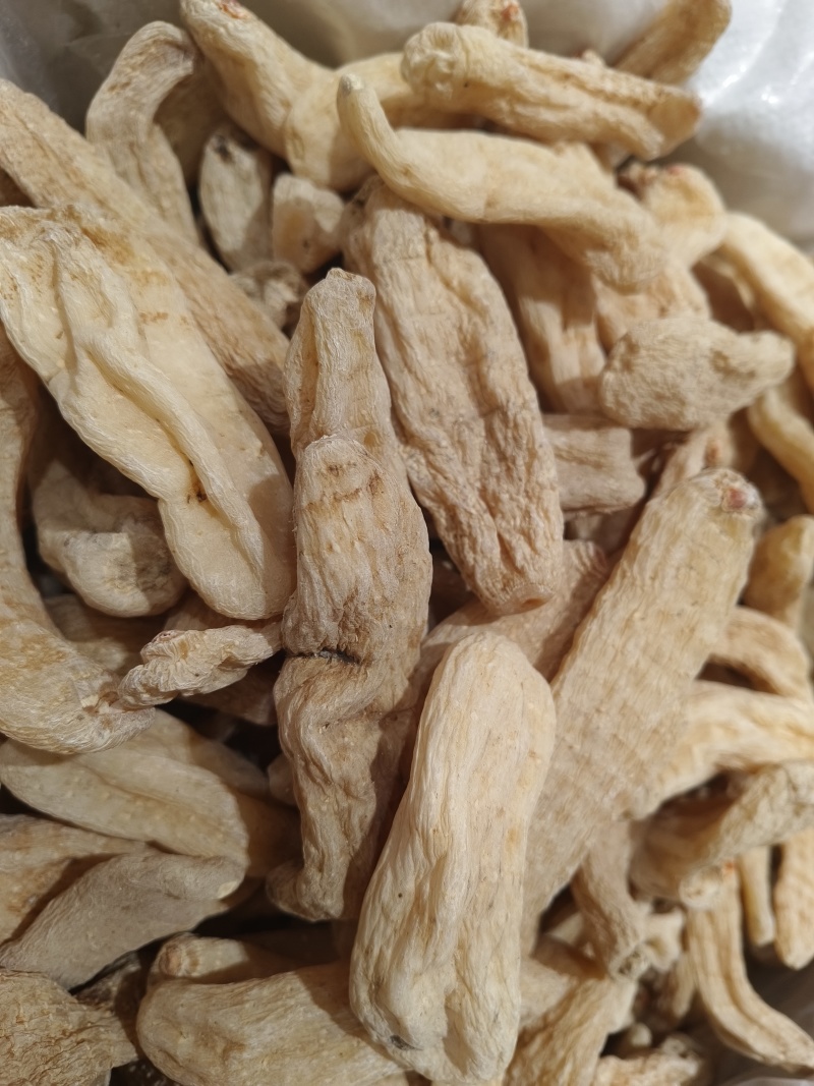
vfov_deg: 73.9
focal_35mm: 23
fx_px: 721
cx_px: 407
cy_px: 543
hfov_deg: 58.9
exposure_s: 1/100
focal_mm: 5.6
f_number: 1.88
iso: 504
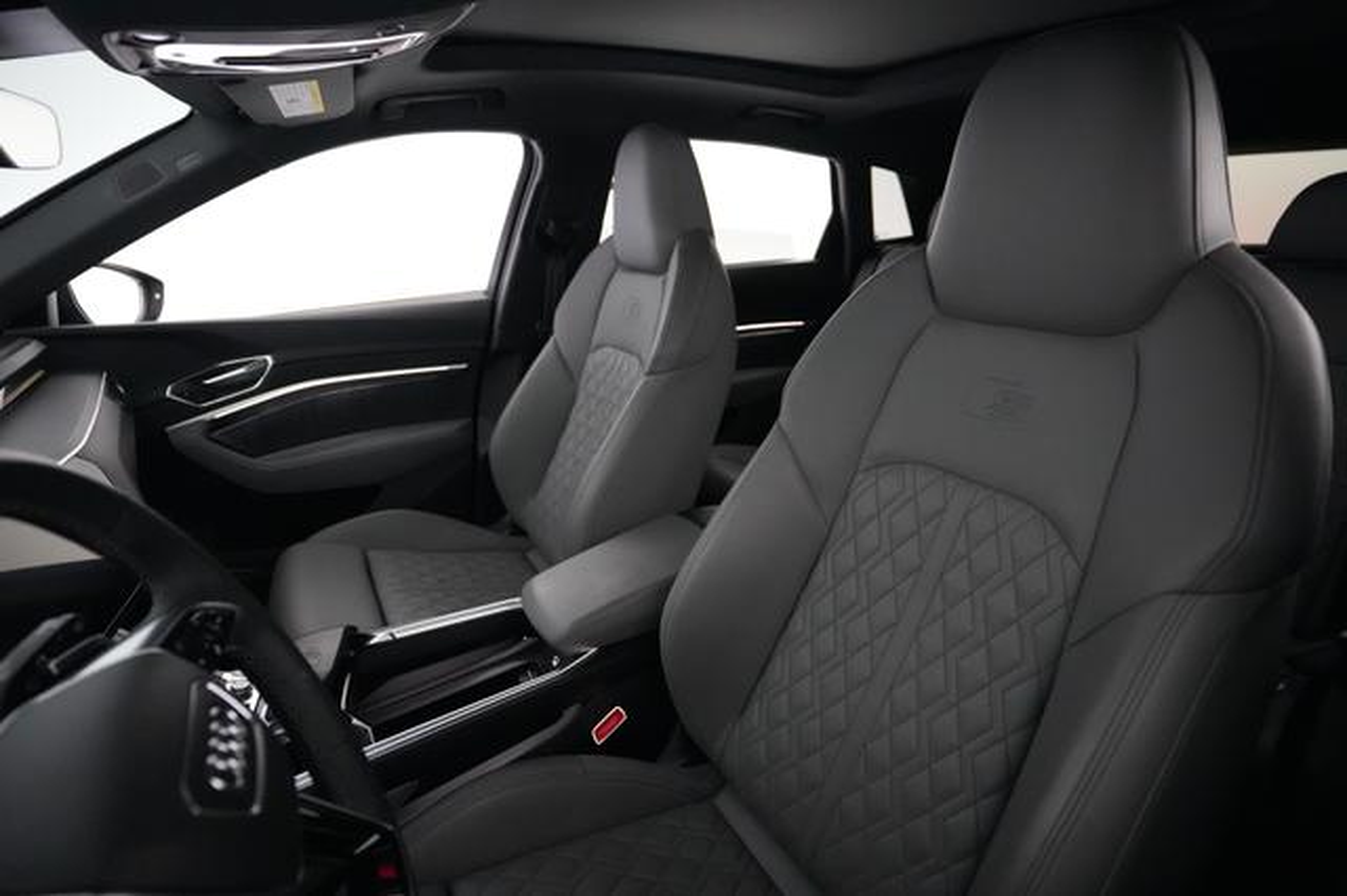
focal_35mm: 17
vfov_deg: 70.4
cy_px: 448
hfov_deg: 93.3
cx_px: 674
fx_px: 636
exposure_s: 1/160
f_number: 2.8
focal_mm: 17
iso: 12800
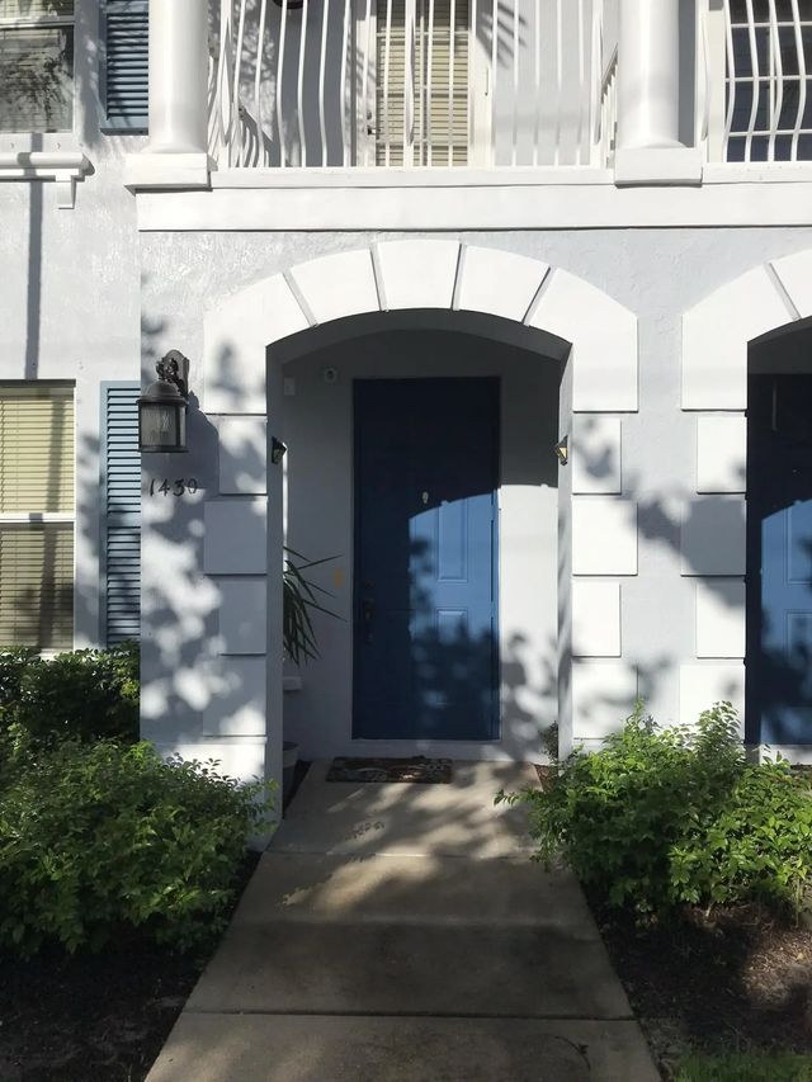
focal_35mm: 28
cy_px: 541
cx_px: 406
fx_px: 876
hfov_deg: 49.8
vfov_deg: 63.4
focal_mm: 3.99
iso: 20
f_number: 1.8
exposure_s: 1/5988
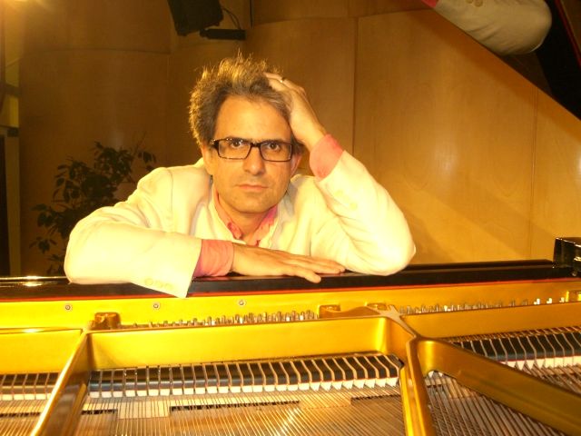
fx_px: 638
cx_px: 290
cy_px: 218
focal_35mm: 38
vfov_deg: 37.7
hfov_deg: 49.0
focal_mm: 6.3
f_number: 3.1
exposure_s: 1/60
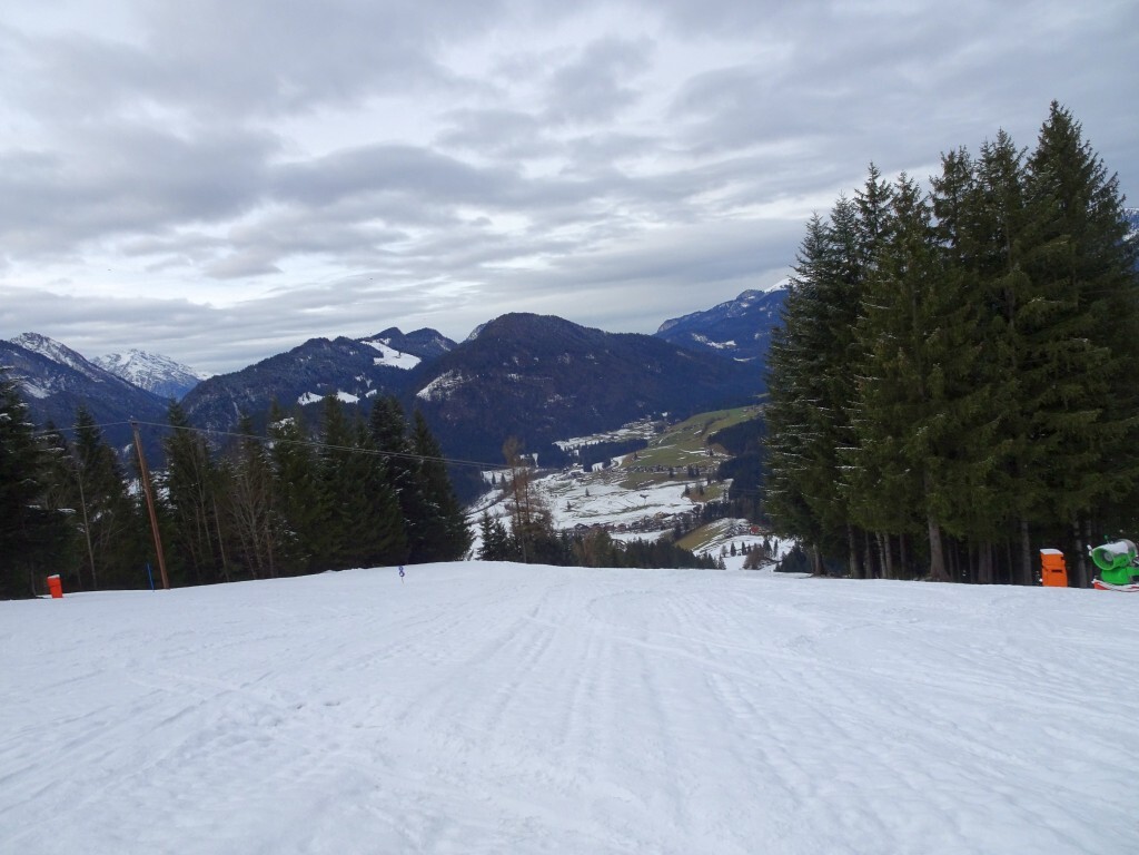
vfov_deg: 56.8
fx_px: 790
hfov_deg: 71.6
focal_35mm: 24
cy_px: 428
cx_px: 570
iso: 80
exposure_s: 1/640
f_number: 3.5
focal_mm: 4.1
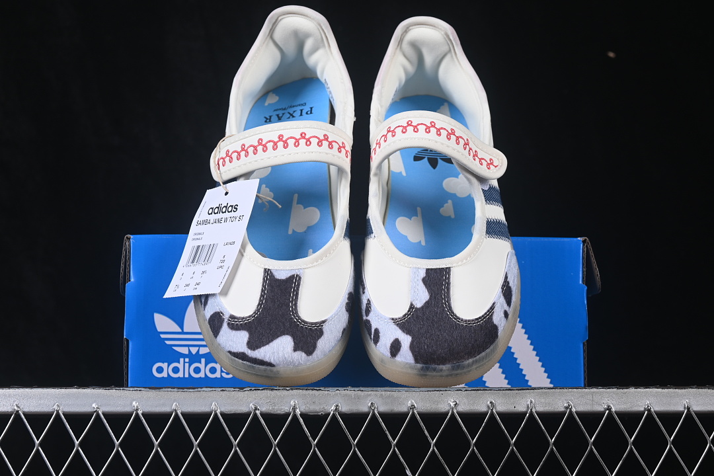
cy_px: 238
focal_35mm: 75
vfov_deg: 18.2
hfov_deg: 27.0
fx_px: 1487
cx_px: 357
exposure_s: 1/80
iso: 160
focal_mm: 50
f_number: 8
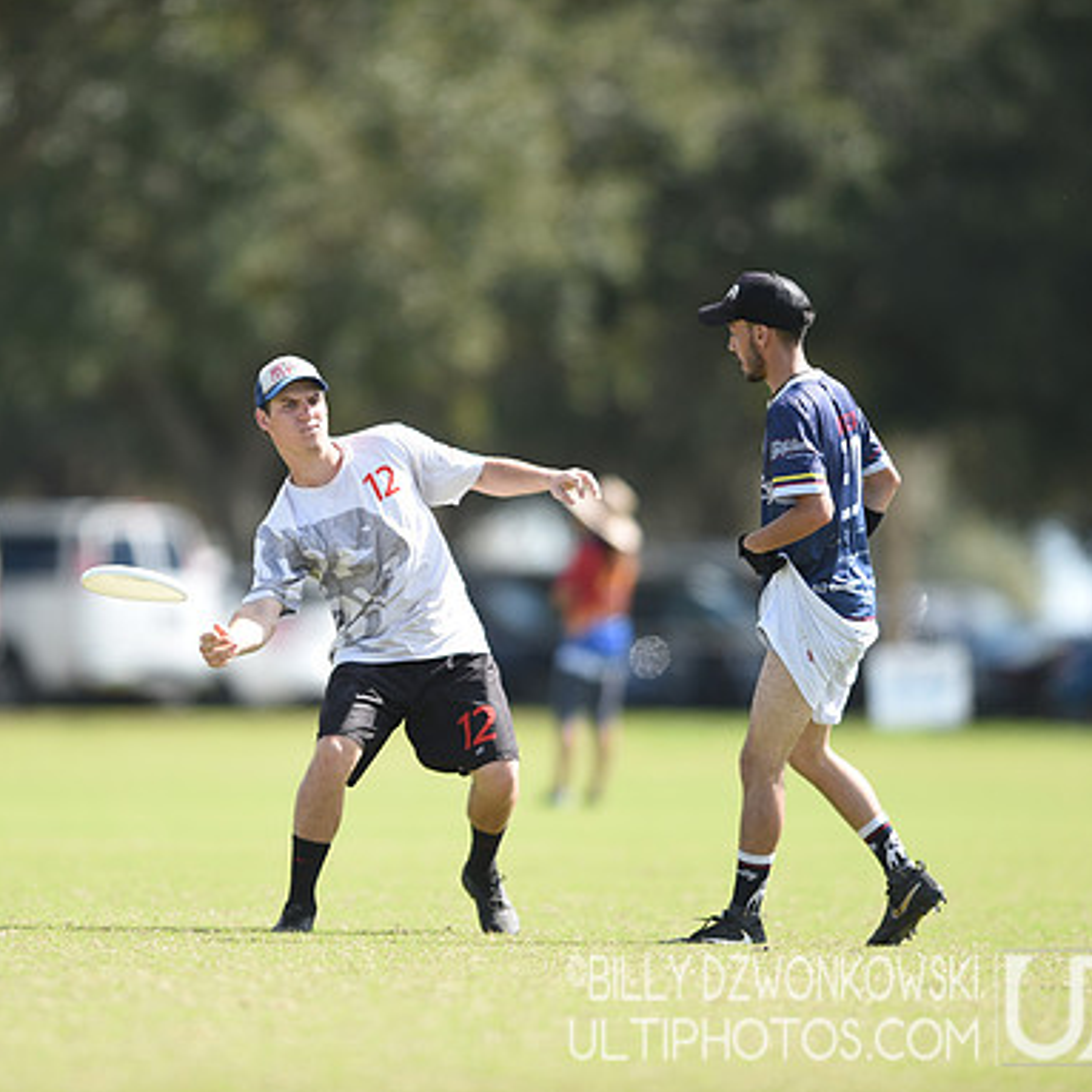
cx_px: 385
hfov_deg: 3.4
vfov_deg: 3.4
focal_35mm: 514
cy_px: 545
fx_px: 18345
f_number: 2.8
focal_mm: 400
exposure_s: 1/1600
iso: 200
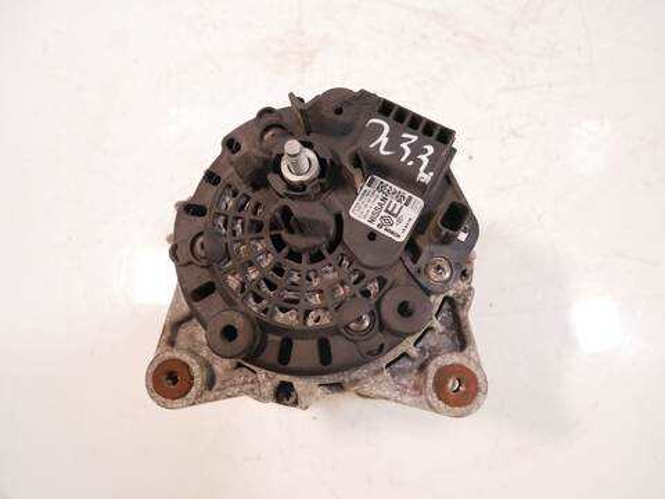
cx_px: 332
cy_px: 250
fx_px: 461
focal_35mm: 24
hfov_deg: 71.6
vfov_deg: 56.8
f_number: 3.5
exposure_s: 1/125
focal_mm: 12
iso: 1600
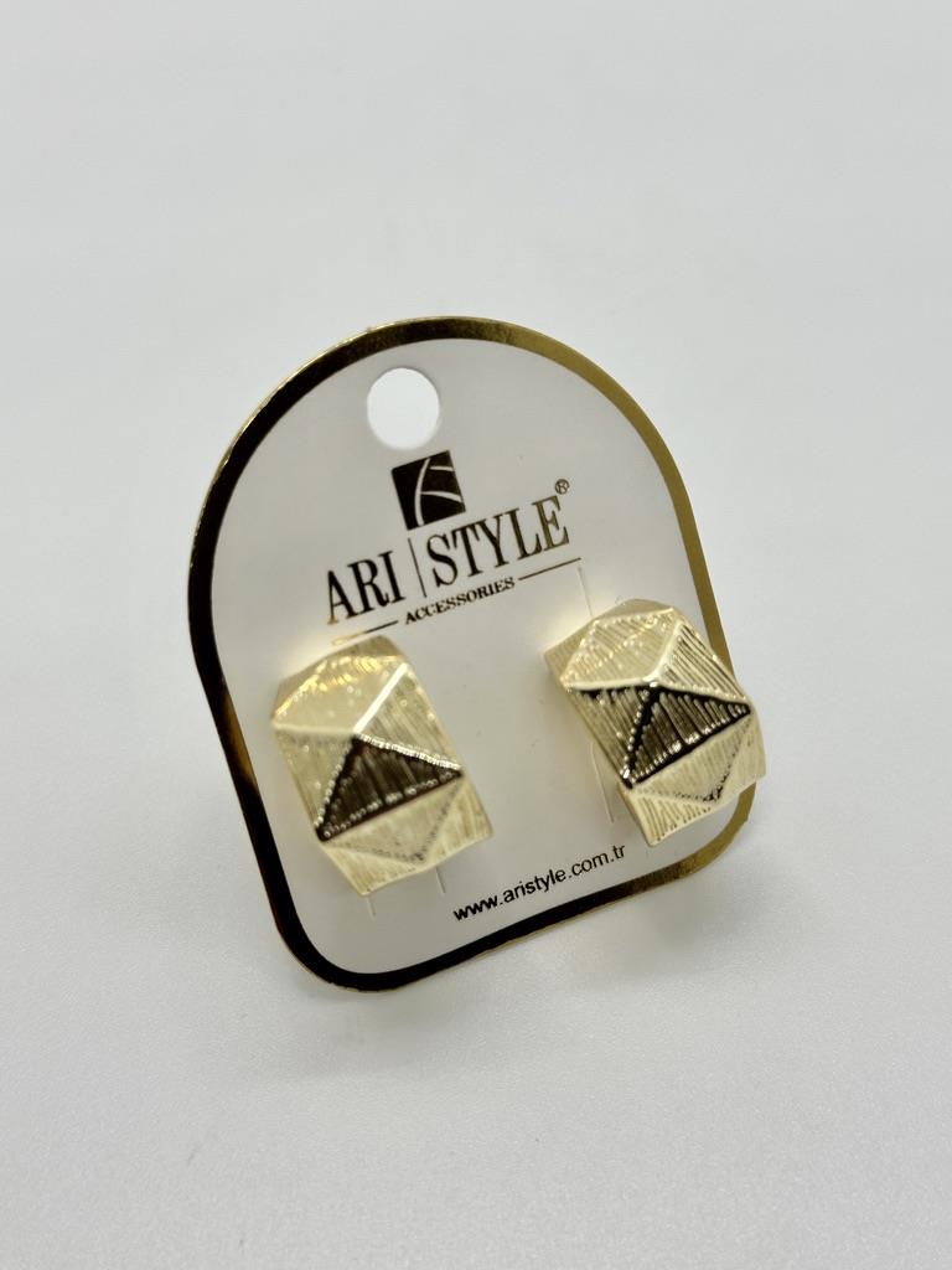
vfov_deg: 39.7
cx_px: 476
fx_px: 1760
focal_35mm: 48
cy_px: 635
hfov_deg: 30.3
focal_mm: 6.86
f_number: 1.78
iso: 50
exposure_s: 1/218
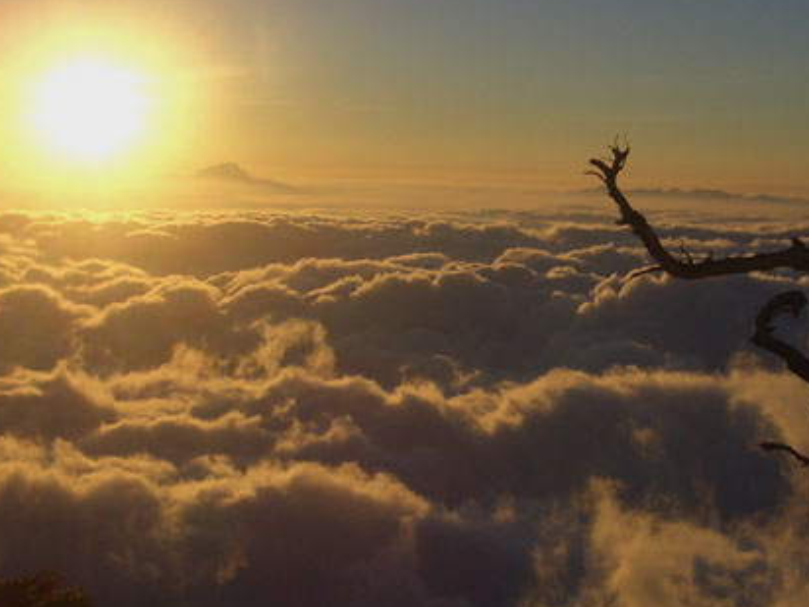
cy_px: 200
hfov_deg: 28.5
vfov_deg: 21.5
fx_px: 1589
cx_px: 507
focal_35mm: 68
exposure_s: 1/1000
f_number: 4.3
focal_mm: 5.8
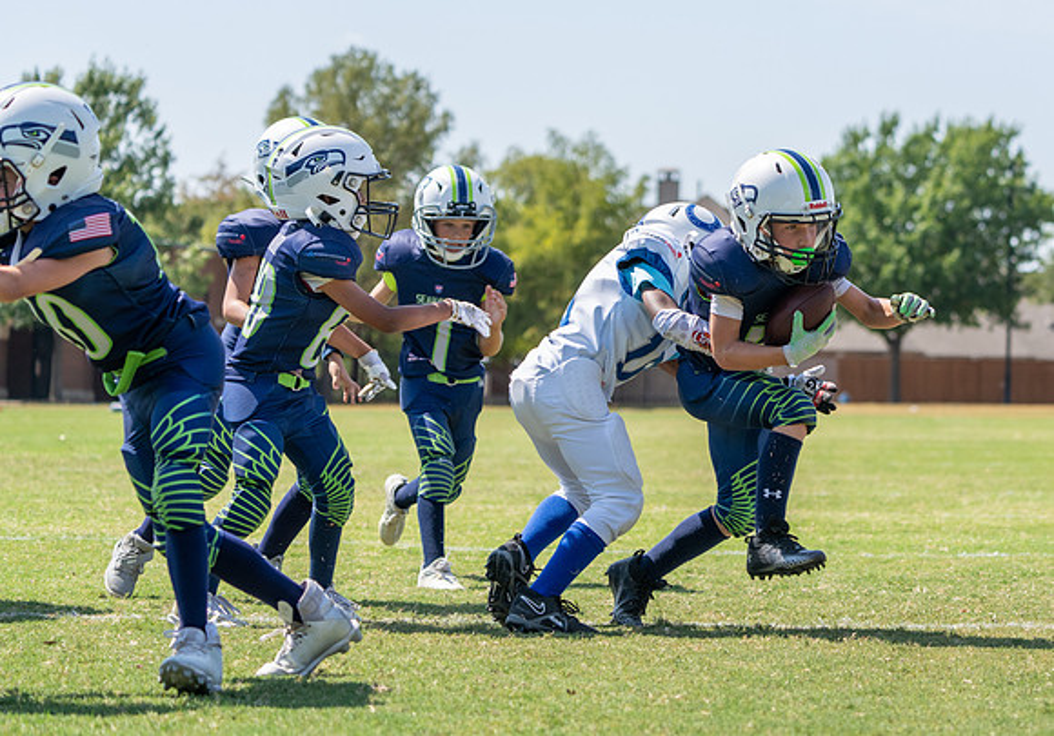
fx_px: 4040
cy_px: 346
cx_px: 727
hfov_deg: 14.8
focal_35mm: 136
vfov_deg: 10.4
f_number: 4.5
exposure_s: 1/1250
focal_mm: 100
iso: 250
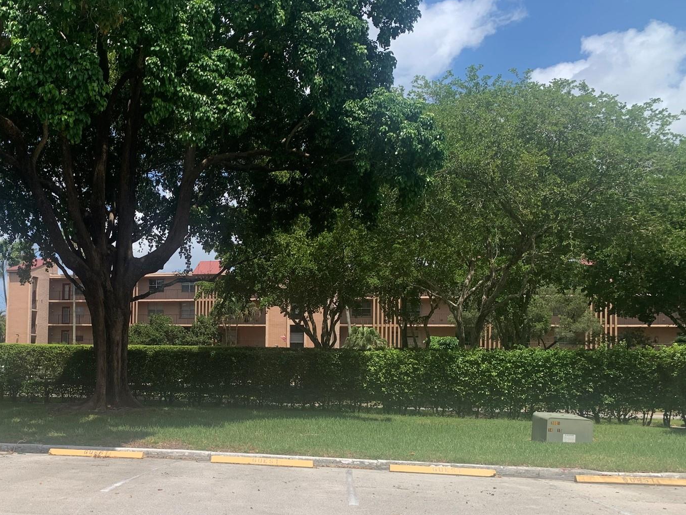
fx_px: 773
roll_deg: -1.4
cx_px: 190
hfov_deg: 46.5
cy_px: 345
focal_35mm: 39
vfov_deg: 36.4
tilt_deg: +1.4
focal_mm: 4.25
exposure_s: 1/2481
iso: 25
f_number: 1.8
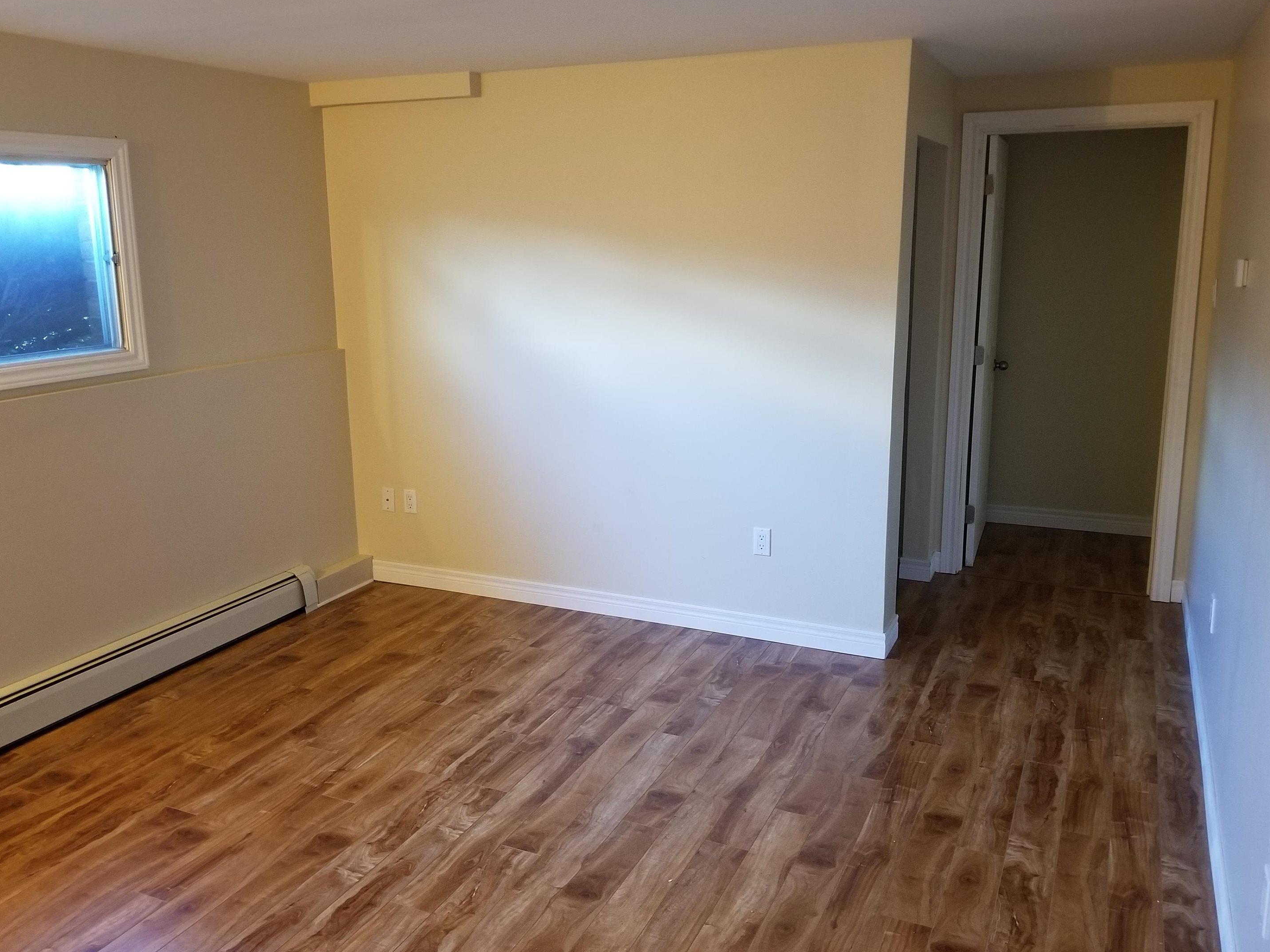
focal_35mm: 28
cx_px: 640
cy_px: 471
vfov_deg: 49.7
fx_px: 1027
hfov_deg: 63.4
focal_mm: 4.25
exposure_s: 1/17
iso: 250
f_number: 1.7
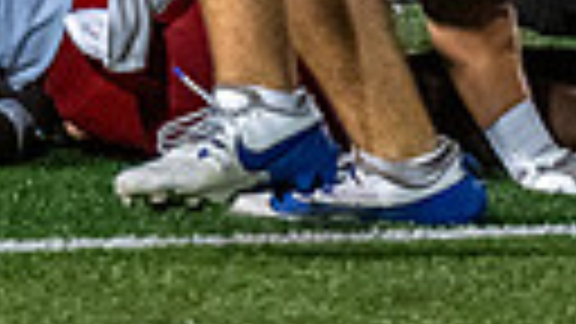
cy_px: -841
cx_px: -137
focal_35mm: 1370
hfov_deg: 1.6
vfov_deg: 0.9
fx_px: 20924
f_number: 2.8
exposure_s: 1/1250
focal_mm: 200
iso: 5000
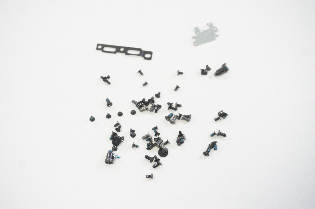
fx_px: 459
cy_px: 104
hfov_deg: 37.9
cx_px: 158
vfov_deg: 25.7
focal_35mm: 52
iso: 2500
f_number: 5.6
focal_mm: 35
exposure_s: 1/100
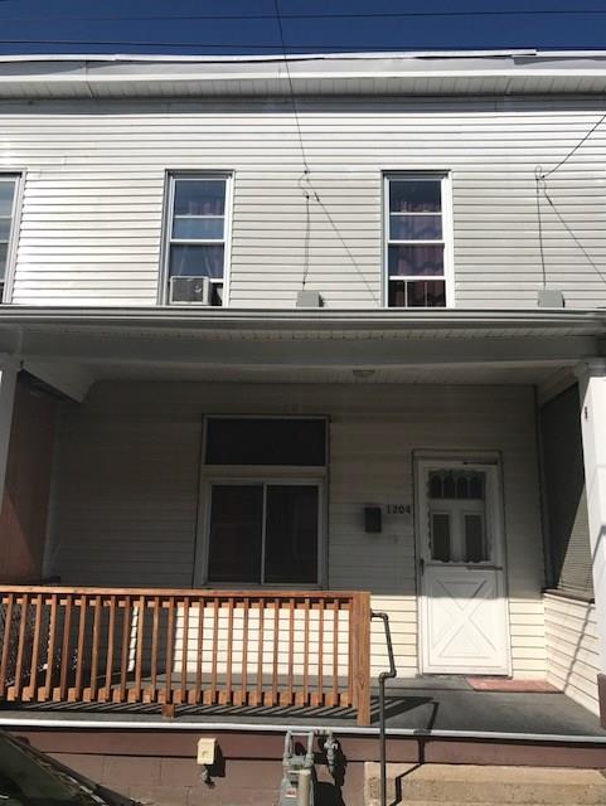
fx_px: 653
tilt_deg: +13.5
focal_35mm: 28
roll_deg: -1.2
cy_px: 403
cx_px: 303
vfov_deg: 63.4
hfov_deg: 49.8
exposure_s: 1/4566
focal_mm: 3.99
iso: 20
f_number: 1.8
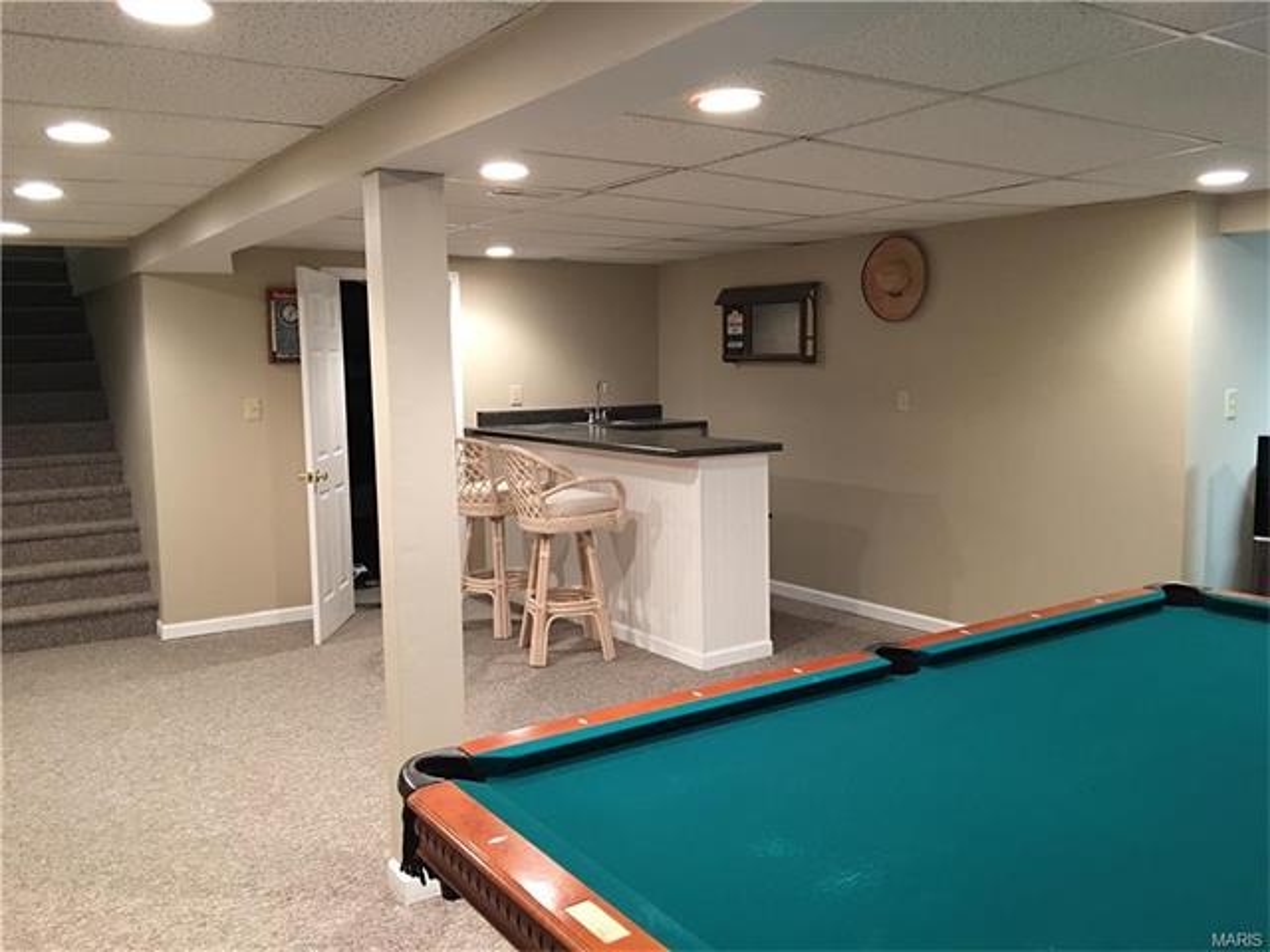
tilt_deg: -5.3
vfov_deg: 48.2
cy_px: 476
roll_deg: +0.8
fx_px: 1064
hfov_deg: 61.7
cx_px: 635
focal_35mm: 29
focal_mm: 4.15
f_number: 2.2
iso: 100
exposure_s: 1/10
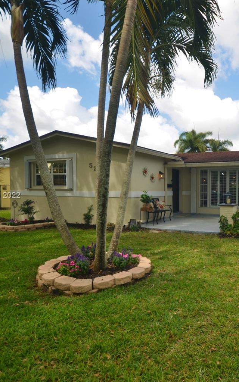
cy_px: 196
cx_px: 200
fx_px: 286
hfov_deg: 42.8
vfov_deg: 67.6
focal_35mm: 27
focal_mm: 11.5
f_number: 5.6
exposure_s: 1/125
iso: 200
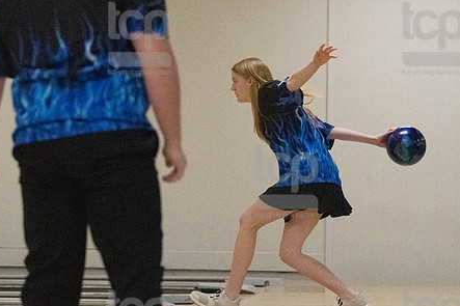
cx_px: 287
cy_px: 182
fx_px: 2912
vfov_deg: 6.0
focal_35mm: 228
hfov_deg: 9.0
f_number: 4
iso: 10000
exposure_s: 1/1250
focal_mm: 116
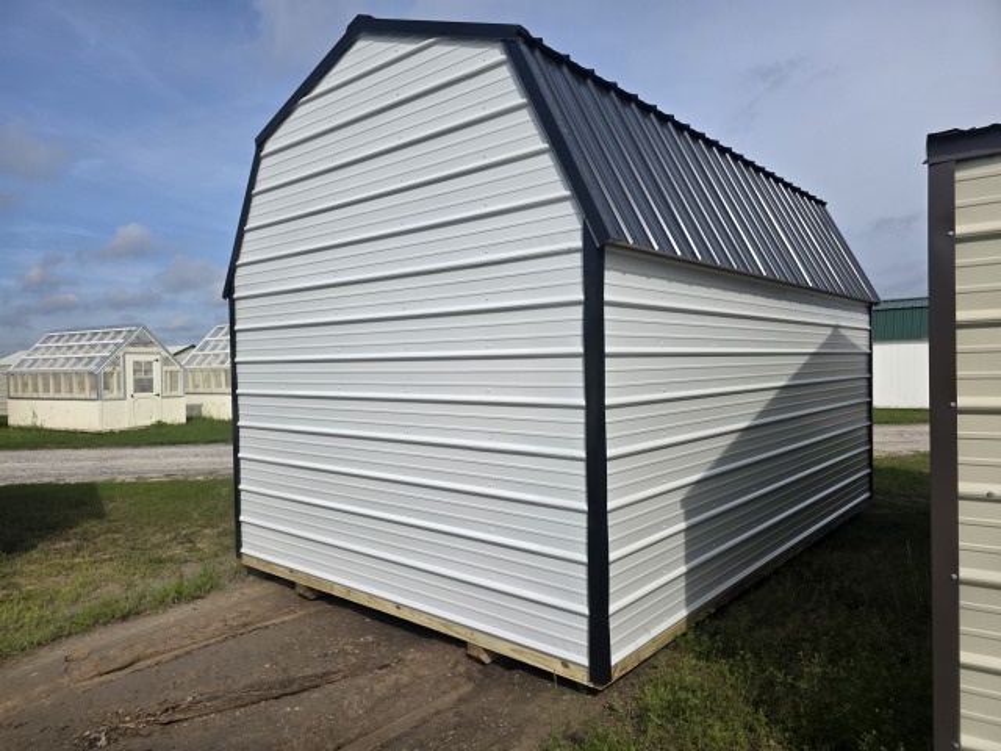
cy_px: 376
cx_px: 500
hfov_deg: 73.9
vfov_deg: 58.9
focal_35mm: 23
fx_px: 665
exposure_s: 1/7944
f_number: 1.7
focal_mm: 6.3
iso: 80
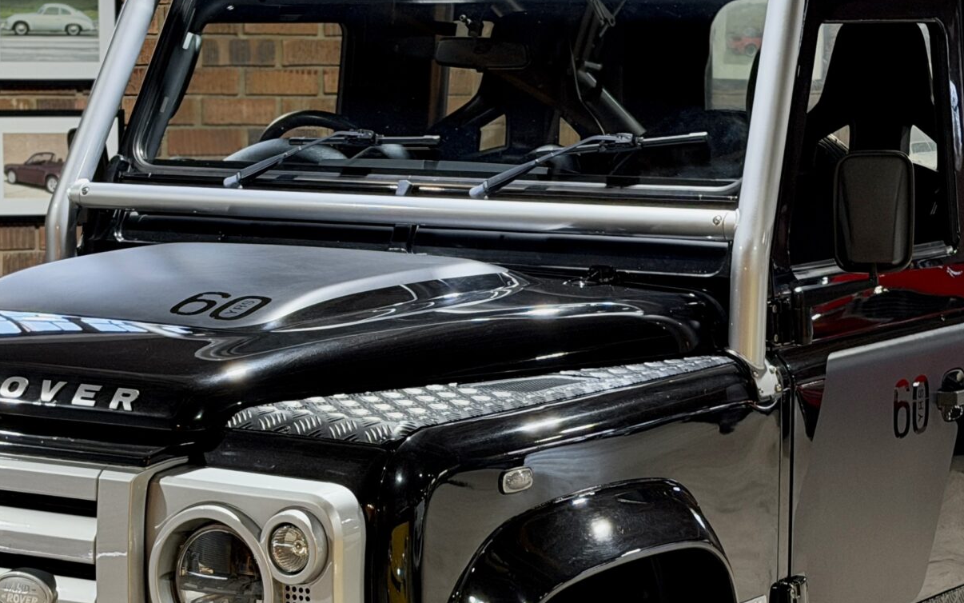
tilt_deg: -7.8
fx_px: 2838
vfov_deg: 12.1
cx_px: 394
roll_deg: -0.3
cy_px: 413
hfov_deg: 19.3
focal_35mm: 108
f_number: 1.78
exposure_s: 1/33
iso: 320
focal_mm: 6.76
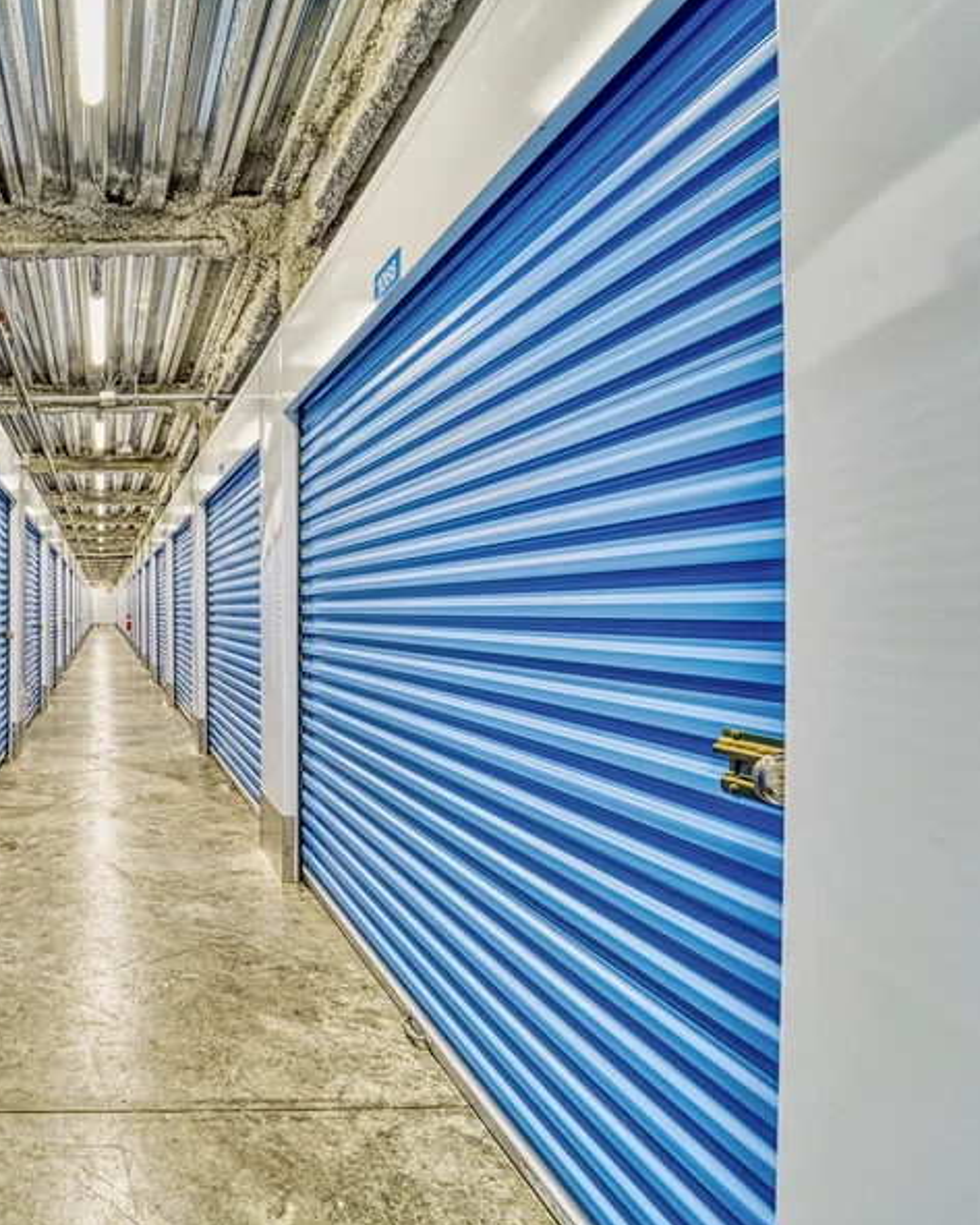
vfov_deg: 80.4
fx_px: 725
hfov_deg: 58.5
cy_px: 614
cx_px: 104
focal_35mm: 20
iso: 400
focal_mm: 14
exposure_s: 1/6
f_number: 8
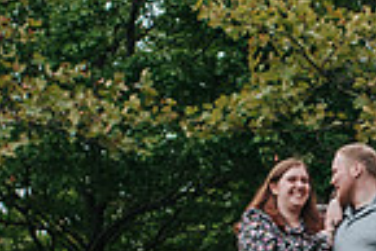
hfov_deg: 10.9
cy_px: 340
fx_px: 1955
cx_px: 340
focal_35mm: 187
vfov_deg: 7.3
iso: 640
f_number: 3.2
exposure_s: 1/400
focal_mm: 35
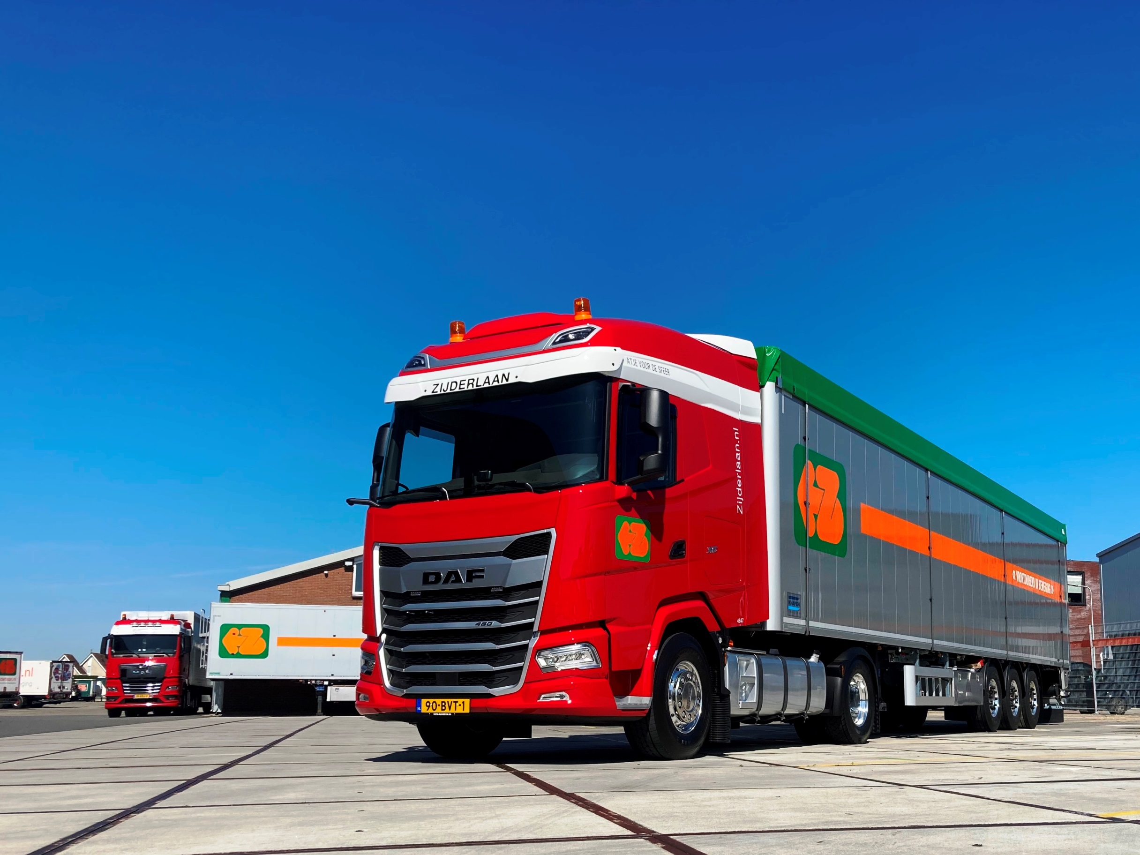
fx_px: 922
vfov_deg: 49.7
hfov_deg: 63.4
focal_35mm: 28
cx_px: 570
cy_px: 428
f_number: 1.8
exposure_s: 1/2667
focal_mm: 3.99
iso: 20
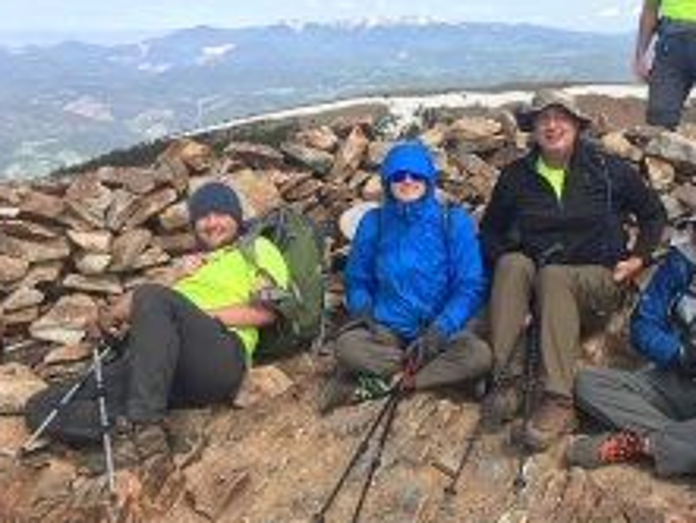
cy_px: 195
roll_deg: +1.2
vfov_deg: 30.2
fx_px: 966
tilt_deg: -9.7
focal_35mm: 48
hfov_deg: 38.4
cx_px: 539
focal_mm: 4.15
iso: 25
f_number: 2.2
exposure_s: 1/615
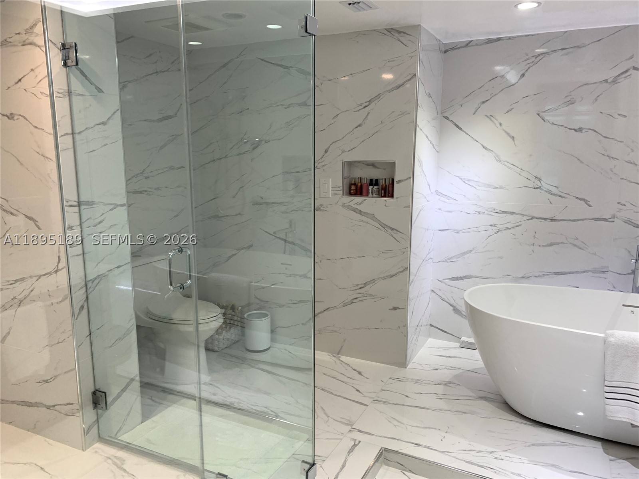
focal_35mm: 26
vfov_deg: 53.1
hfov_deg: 67.3
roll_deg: -0.2
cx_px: 320
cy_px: 240
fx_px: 480
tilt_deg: -10.0
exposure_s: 1/120
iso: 64
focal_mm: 4.25
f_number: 1.8
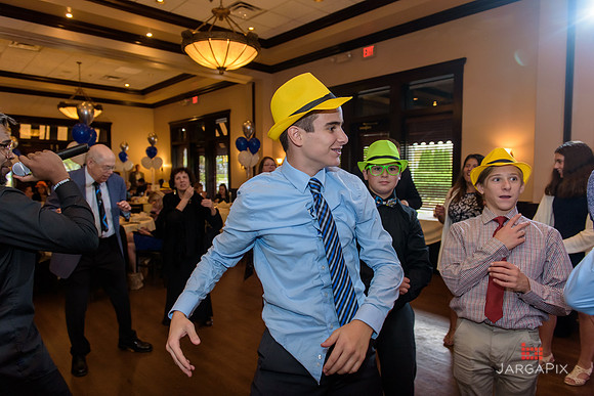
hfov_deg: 73.7
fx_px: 396
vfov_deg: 53.2
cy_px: 198
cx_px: 297
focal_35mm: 24
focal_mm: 24
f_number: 3.2
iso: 1600
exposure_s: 1/125
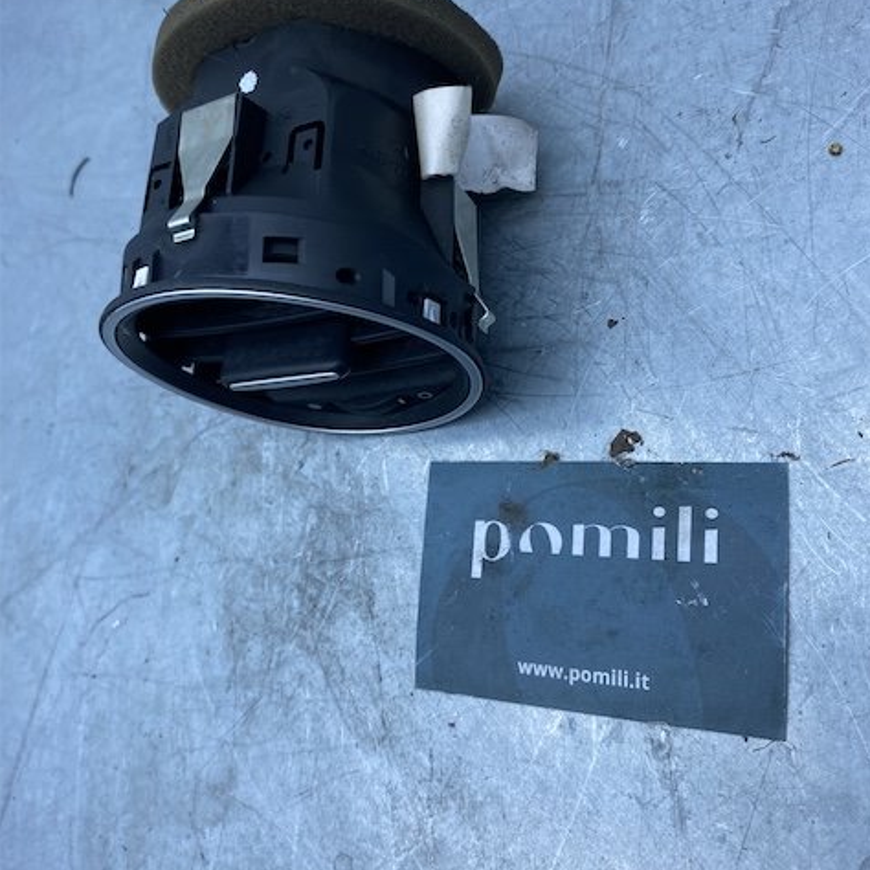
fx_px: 881
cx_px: 439
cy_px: 415
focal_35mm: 31
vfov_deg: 52.5
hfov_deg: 52.5
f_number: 1.8
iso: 32
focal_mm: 4.25
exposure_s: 1/711
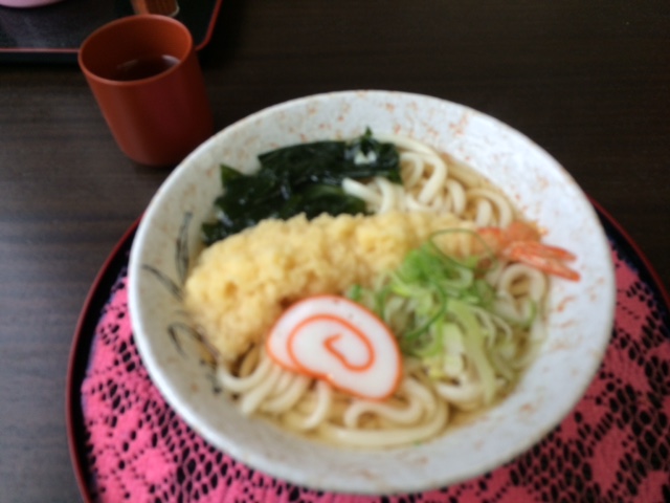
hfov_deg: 61.7
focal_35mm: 29
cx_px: 335
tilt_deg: -55.9
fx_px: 561
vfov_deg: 48.2
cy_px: 252
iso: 40
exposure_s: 1/120
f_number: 2.2
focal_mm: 4.15
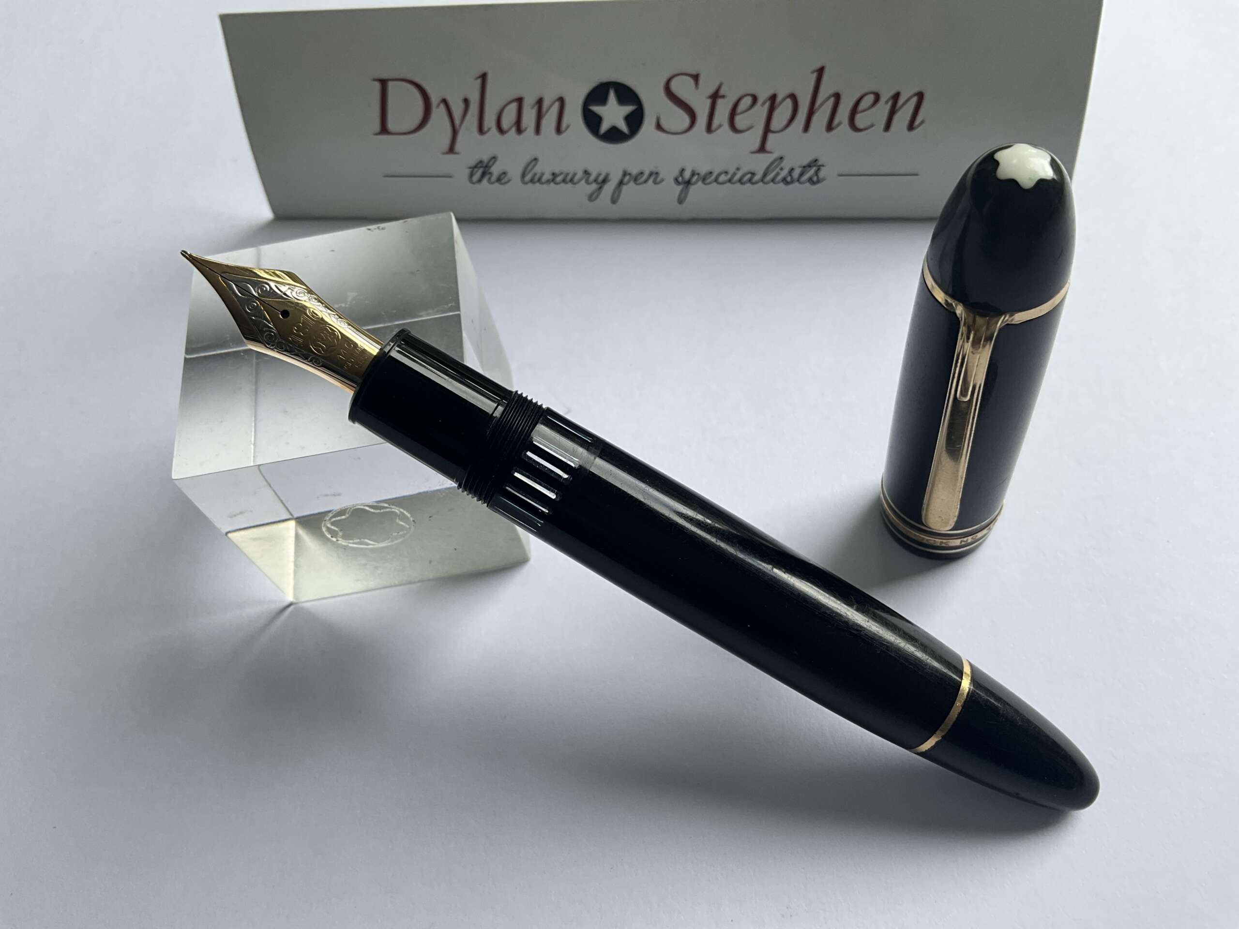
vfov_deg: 48.2
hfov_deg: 61.7
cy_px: 464
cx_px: 620
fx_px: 1038
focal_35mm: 29
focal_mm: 3
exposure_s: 1/122
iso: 16
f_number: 1.8
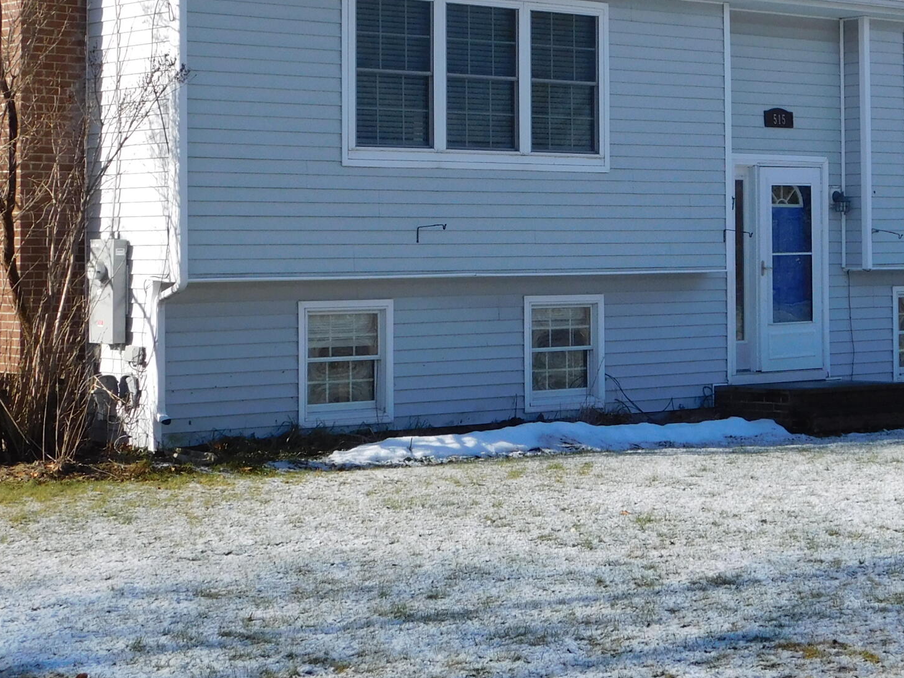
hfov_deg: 23.8
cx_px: 563
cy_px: 163
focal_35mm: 82
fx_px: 2142
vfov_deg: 17.9
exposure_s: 1/1000
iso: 125
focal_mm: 7.1
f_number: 3.6
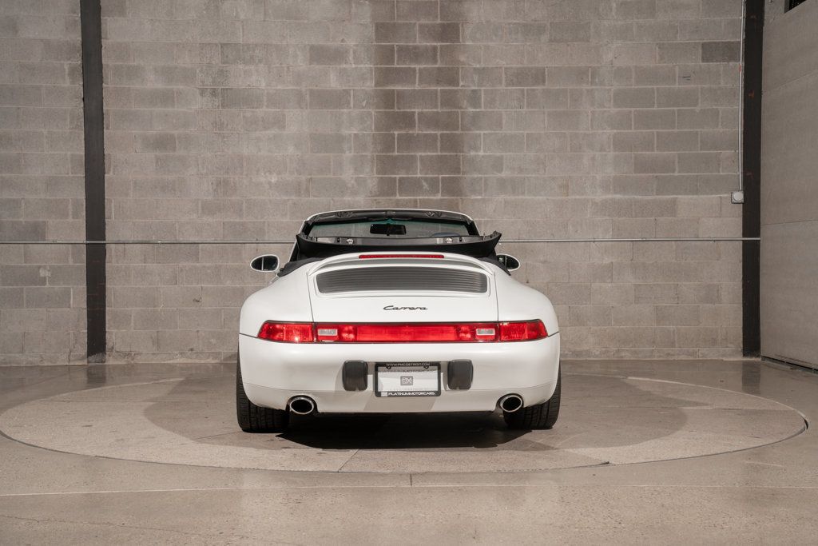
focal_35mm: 50
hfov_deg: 39.6
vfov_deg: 27.0
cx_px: 409
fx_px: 1136
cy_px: 273
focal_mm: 50
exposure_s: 1/60
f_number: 7.1
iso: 250
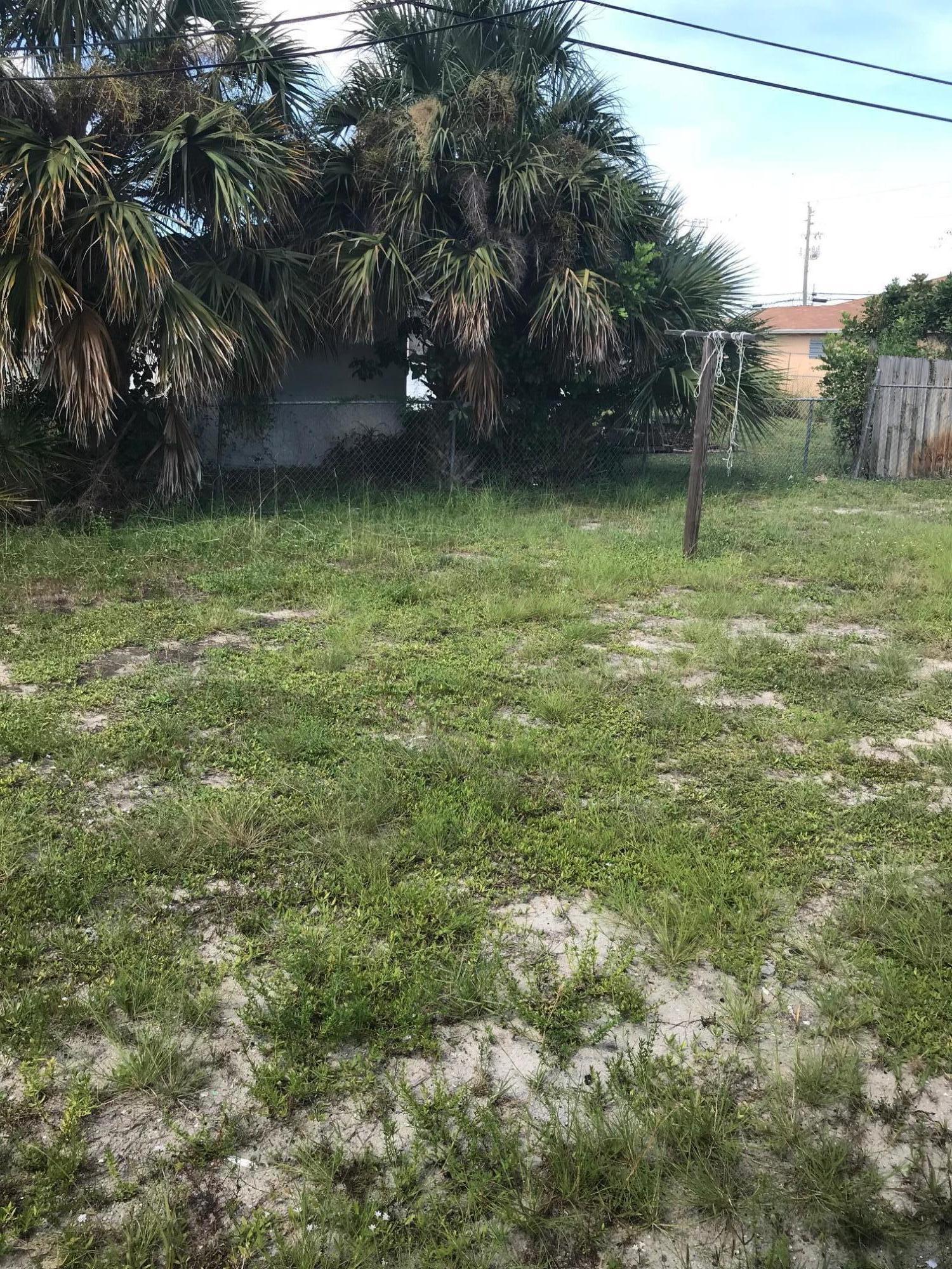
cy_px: 634
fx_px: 1027
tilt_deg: -15.2
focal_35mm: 28
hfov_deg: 49.7
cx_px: 476
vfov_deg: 63.4
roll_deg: -1.4
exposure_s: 1/606
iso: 20
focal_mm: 3.99
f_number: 1.8
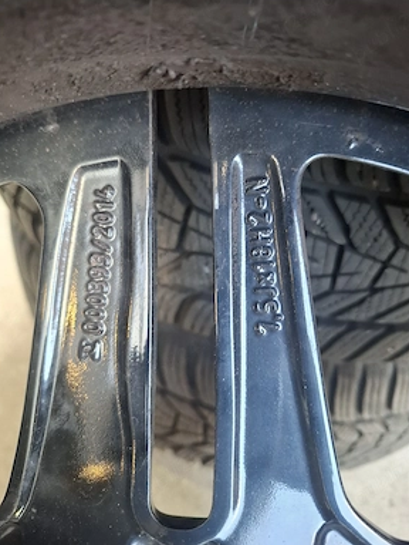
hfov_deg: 56.9
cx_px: 206
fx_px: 377
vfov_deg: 71.5
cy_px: 266
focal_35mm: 24
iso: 250
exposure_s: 1/33
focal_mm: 5.54
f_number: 1.8
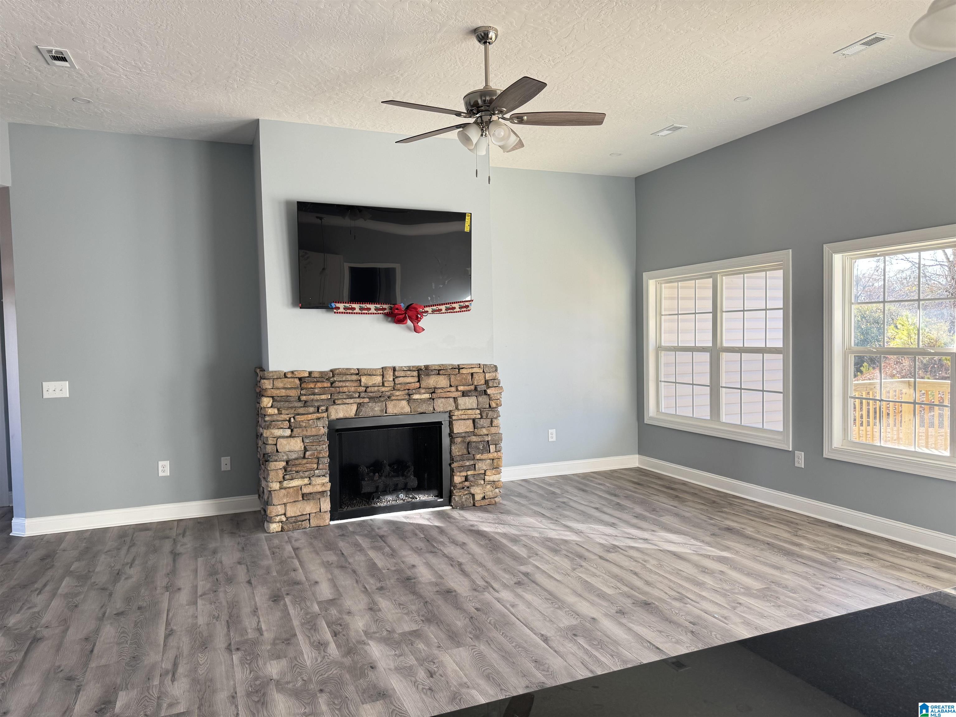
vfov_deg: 56.8
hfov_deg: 71.6
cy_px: 358
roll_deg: +1.5
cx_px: 478
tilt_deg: -3.9
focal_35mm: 24
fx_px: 663
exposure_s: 1/121
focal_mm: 6.76
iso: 125
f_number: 1.78
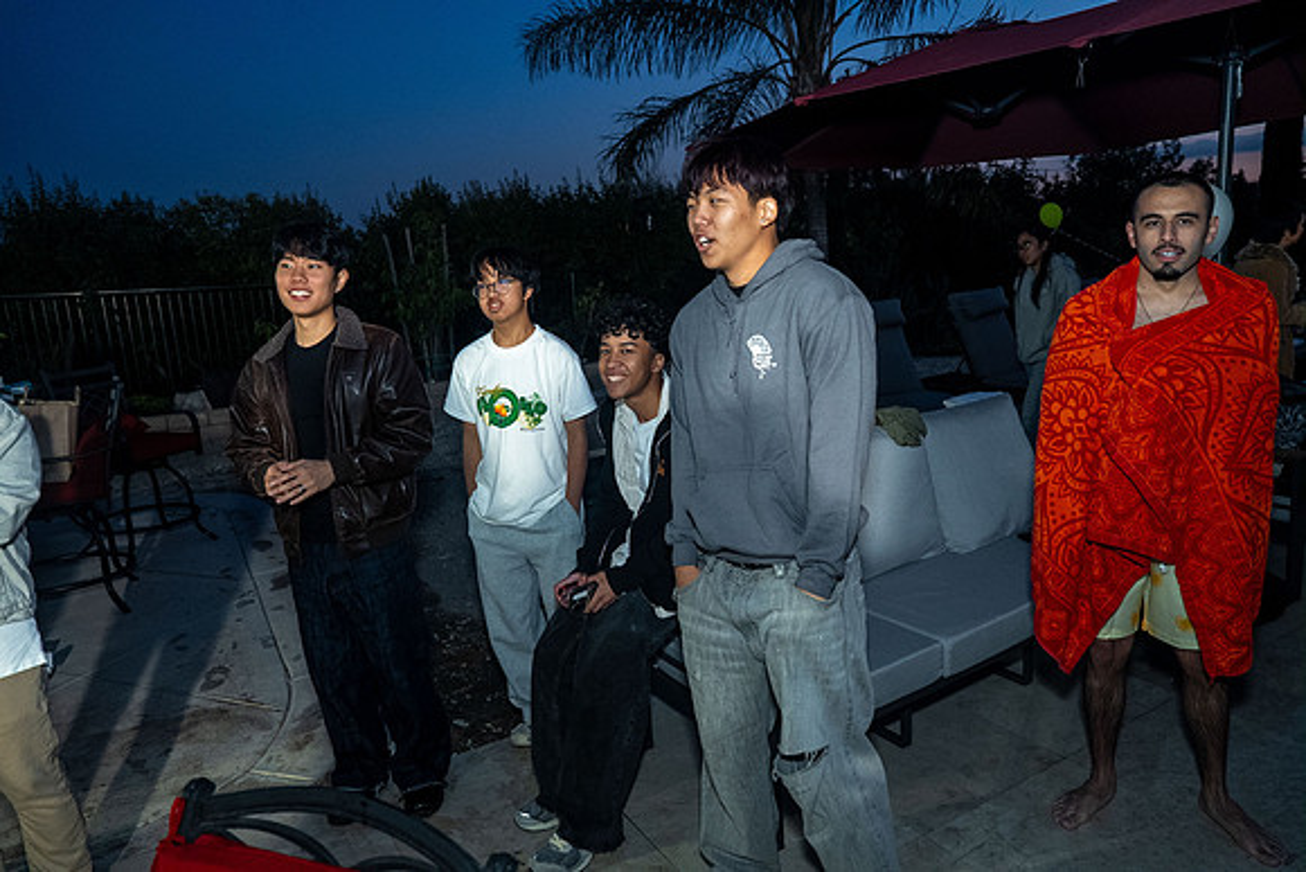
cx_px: 653
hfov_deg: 73.7
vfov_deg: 53.2
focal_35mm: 24
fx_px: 871
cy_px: 436
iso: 640
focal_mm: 24
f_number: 3.5
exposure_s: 1/160
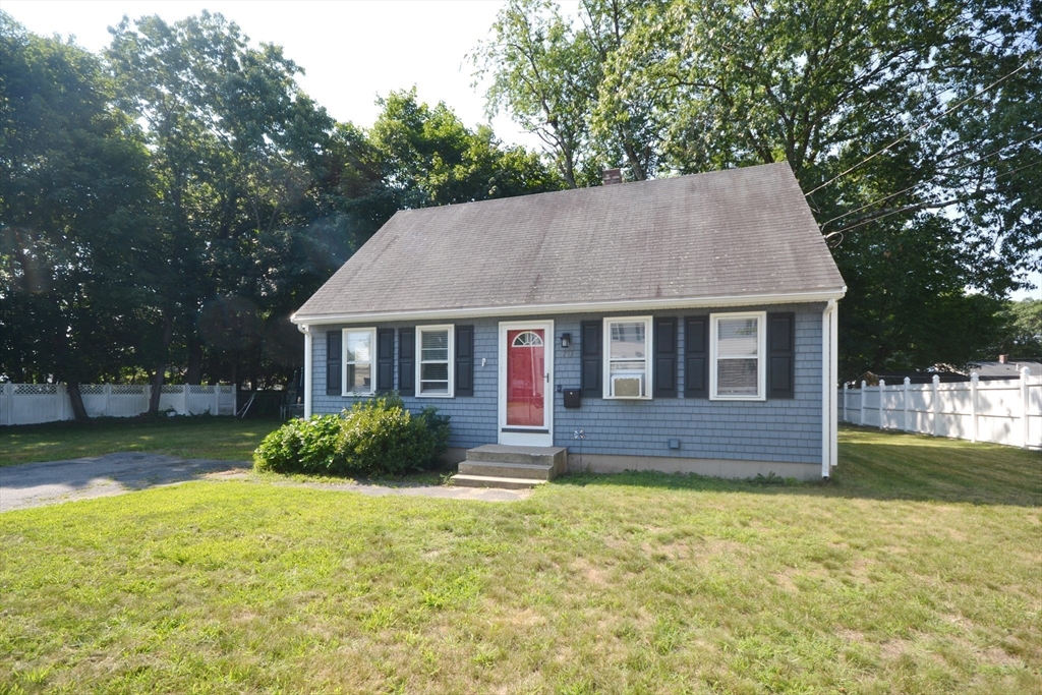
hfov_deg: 100.4
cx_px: 521
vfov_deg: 77.3
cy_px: 348
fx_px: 434
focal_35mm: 15
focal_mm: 10
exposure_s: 1/125
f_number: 5.6
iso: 100
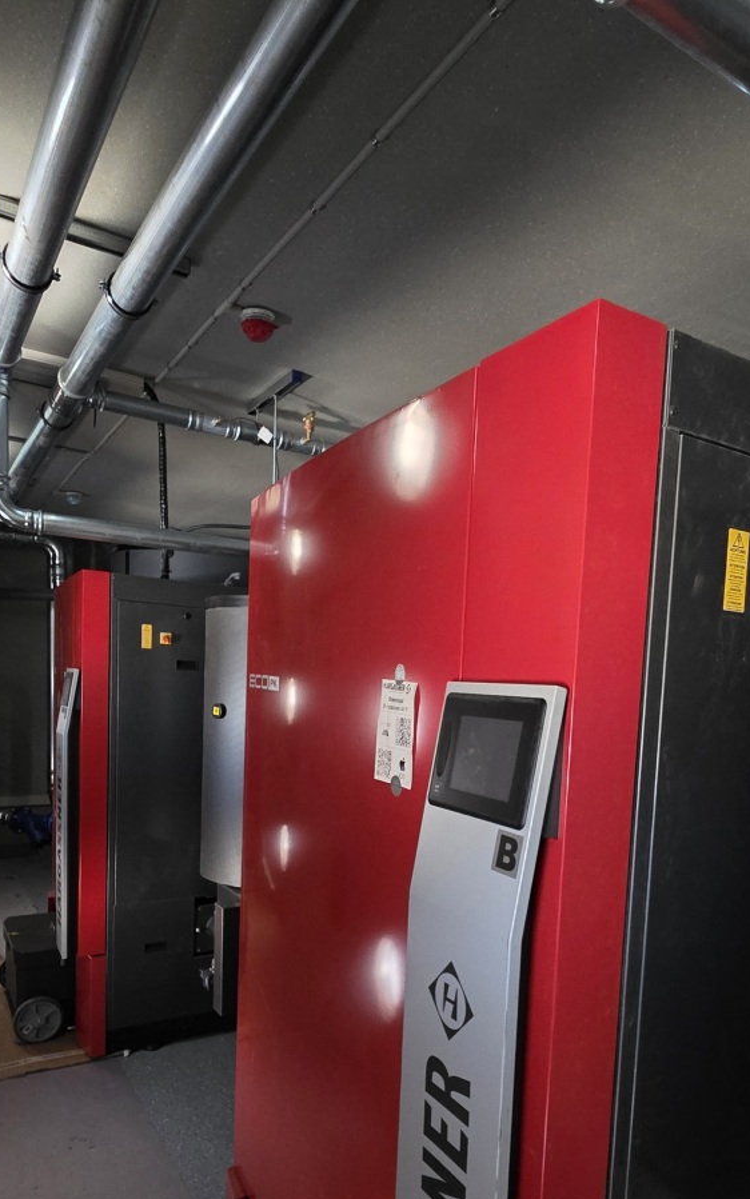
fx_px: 752
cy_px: 755
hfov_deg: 52.7
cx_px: 438
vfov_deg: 75.7
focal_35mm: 23
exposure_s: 1/33.3
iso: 1000
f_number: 1.9
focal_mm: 2.2
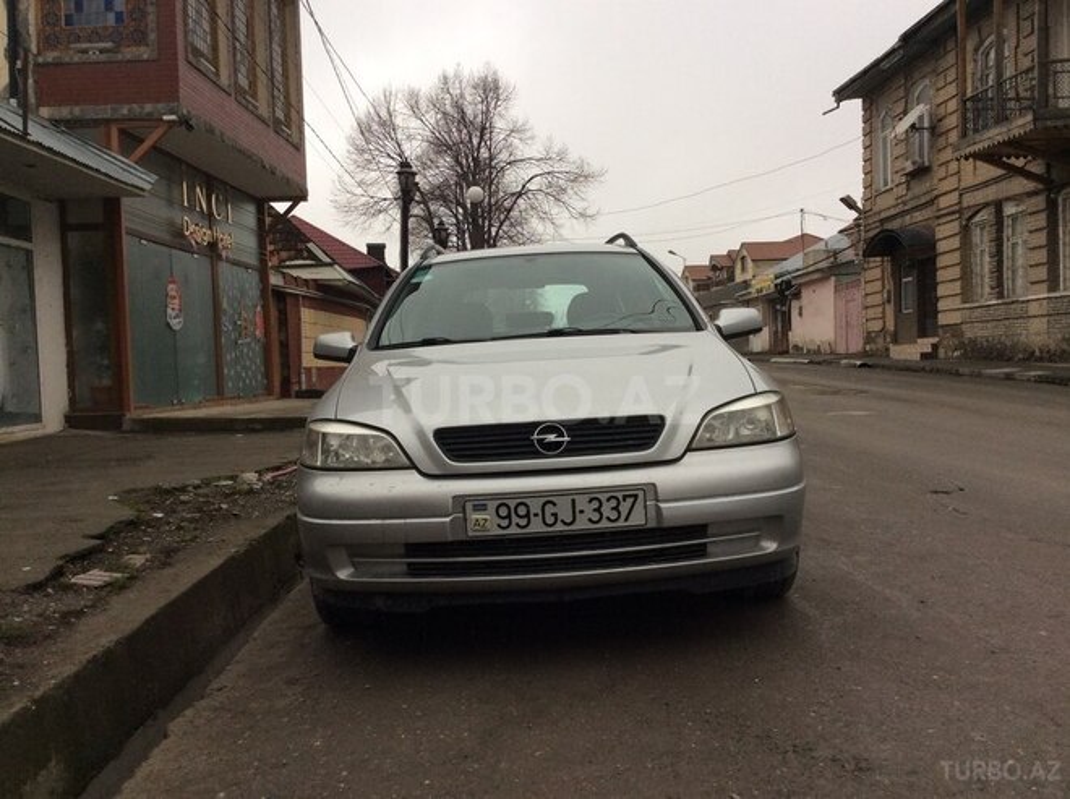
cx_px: 535
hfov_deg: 56.9
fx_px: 988
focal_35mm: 32
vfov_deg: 44.1
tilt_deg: -3.1
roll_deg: +0.6
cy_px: 400
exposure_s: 1/100
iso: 32
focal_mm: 3.3
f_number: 2.4
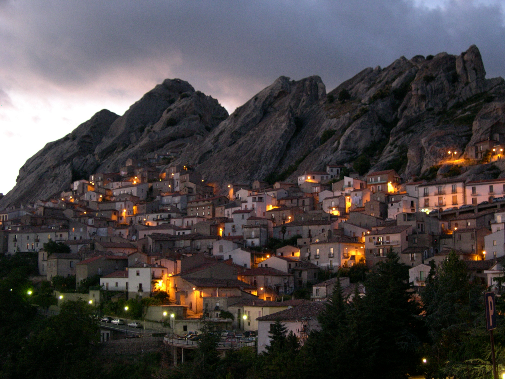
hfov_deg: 40.4
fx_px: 686
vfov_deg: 30.9
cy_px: 190
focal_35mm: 47
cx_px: 252
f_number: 3.1
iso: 400
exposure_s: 1/3.4
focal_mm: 10.1
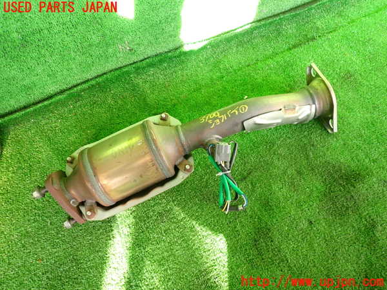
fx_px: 279
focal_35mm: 25
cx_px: 194
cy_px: 145
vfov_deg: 54.9
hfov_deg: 69.4
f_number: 2
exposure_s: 1/60
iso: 125
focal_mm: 4.5
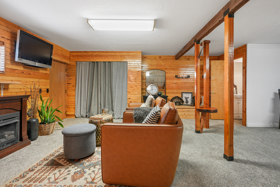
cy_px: 94
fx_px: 125
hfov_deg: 96.7
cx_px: 140
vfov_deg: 73.8
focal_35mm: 16
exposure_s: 2
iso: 250
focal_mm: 16
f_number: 9
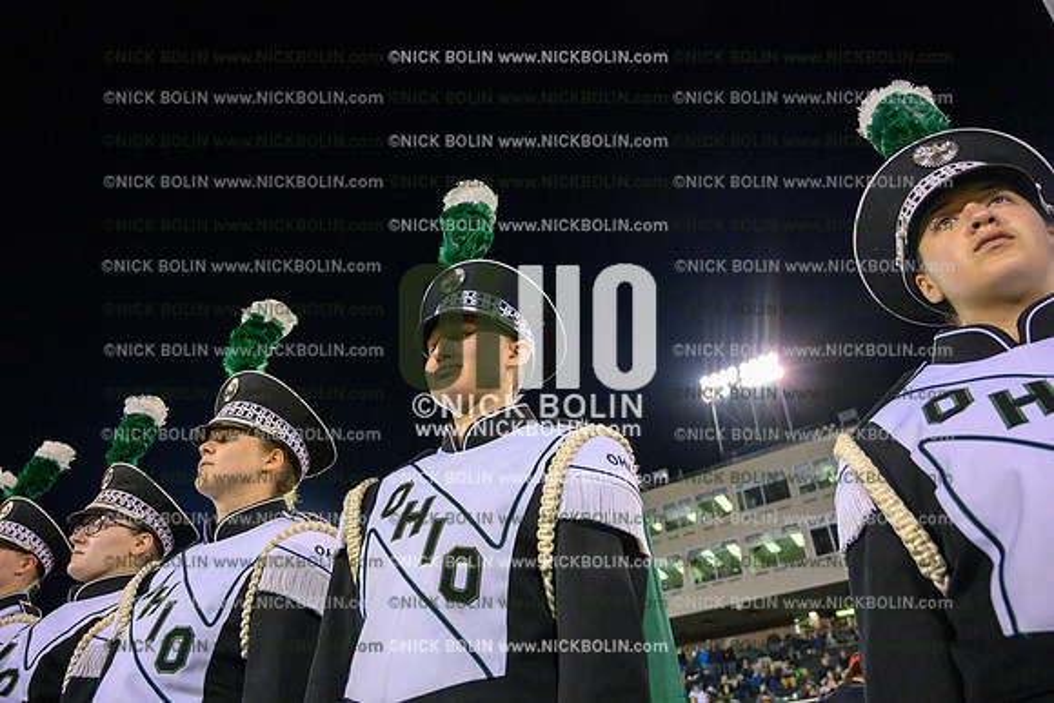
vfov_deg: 53.2
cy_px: 352
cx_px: 527
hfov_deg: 73.7
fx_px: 703
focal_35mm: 24
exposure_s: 1/1000
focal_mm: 24
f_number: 4
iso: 5000
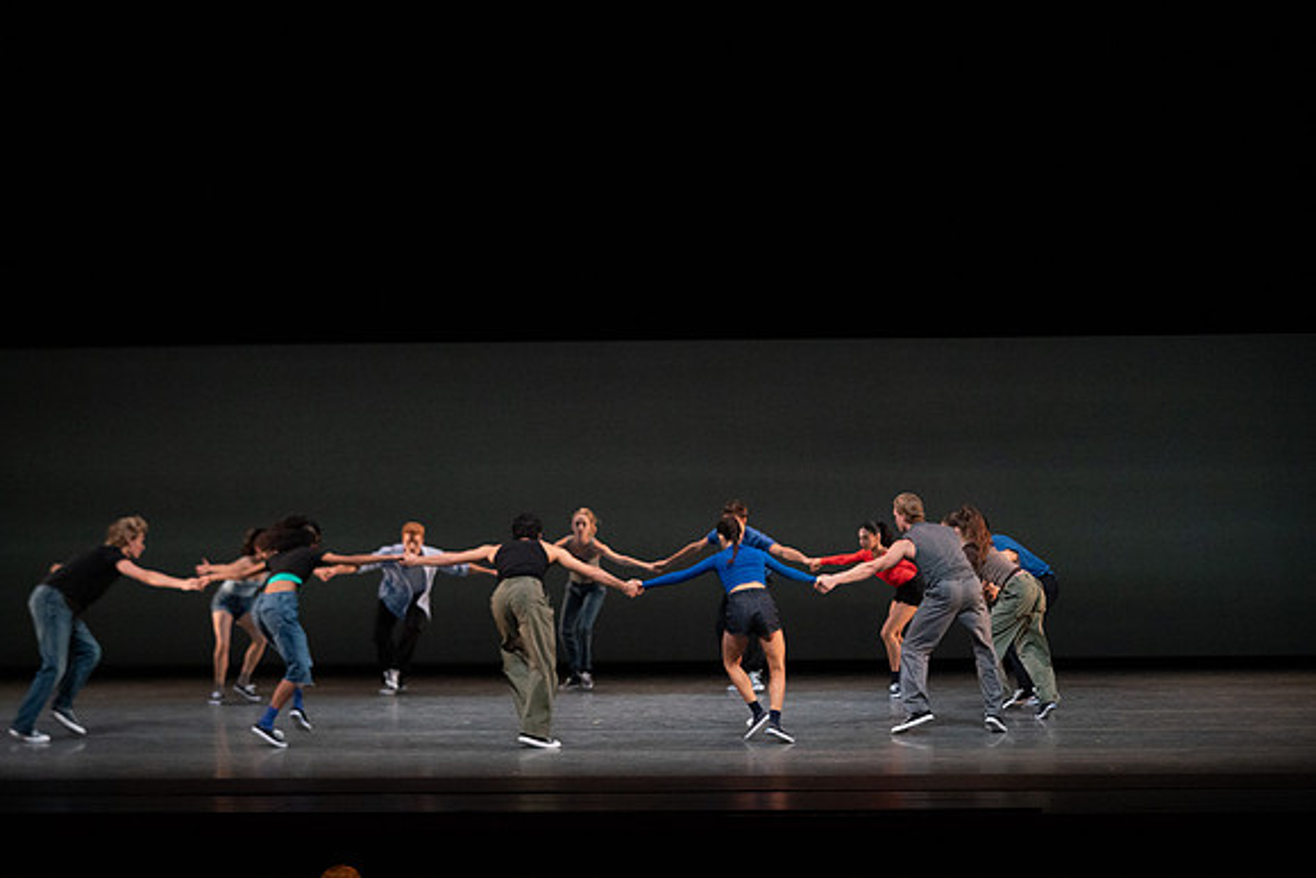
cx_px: 658
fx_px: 3547
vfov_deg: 14.1
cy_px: 439
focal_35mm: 97
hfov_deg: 21.0
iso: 8000
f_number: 5
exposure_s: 1/400
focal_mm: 97
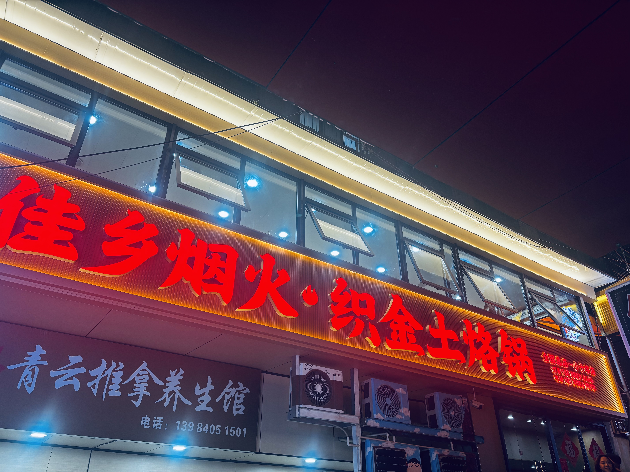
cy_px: 236
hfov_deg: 67.3
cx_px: 315
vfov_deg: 53.1
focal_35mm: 26
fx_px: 473
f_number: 1.6
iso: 80
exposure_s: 1/50
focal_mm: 5.96
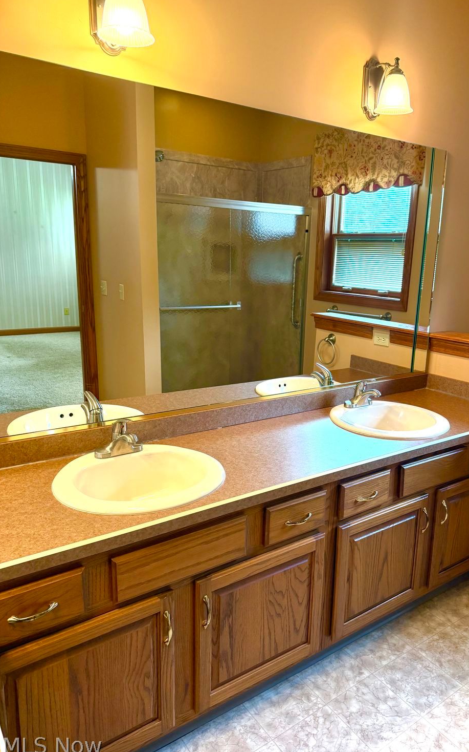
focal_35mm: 26
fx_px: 532
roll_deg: -2.3
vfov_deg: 70.4
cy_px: 380
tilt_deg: -13.7
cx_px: 285
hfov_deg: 47.3
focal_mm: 6.76
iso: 200
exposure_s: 1/120
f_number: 1.78
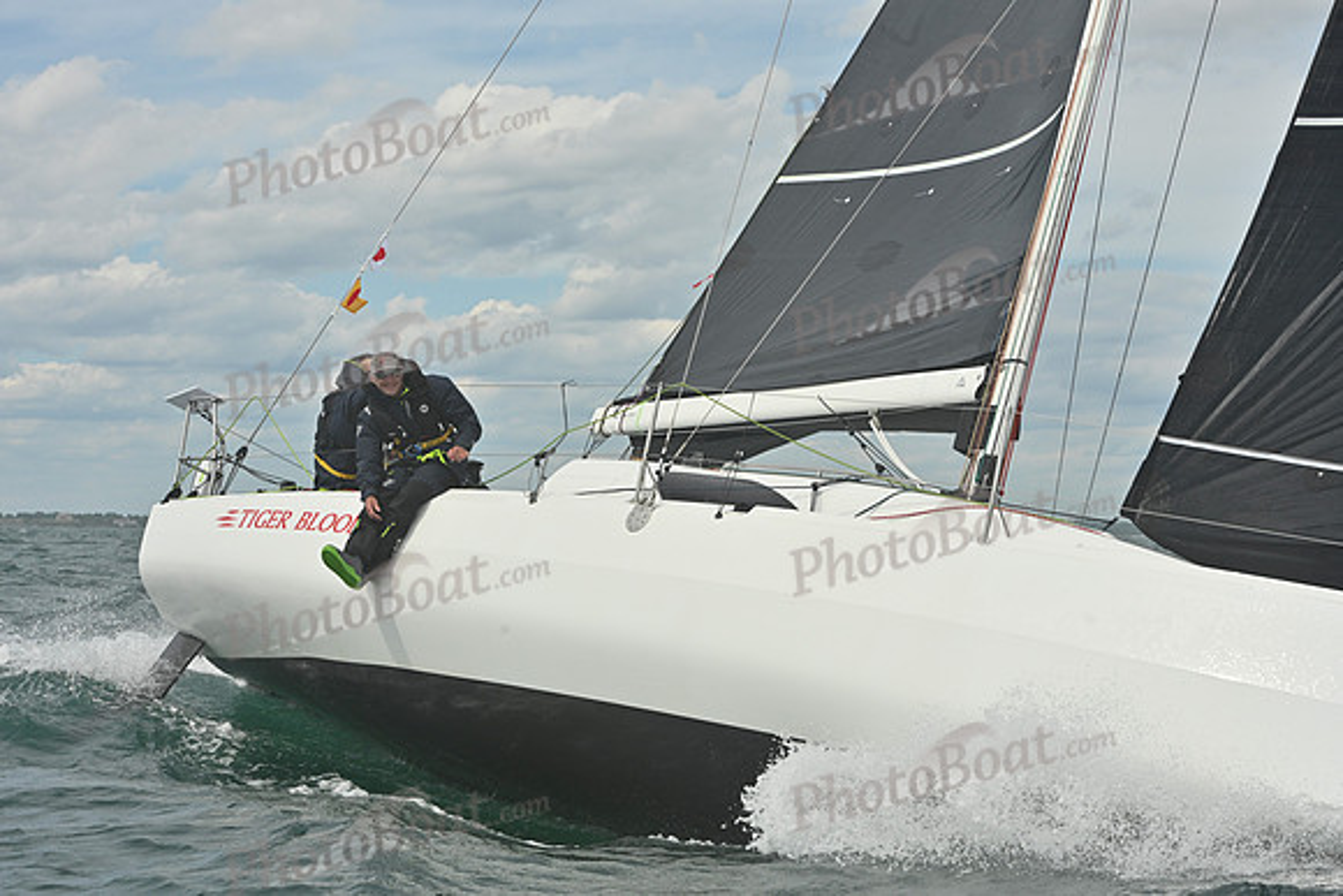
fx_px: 2910
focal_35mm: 78
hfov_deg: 26.0
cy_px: 448
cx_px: 672
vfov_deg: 17.5
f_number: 13
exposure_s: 1/1250
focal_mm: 78
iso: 320
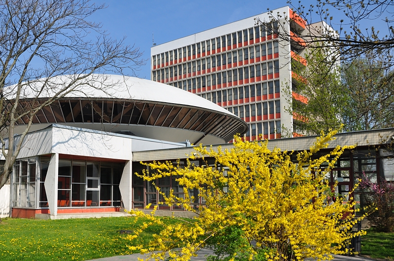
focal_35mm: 33
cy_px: 130
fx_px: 361
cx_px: 197
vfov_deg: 39.9
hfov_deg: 57.3
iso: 200
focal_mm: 22
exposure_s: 1/320
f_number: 10
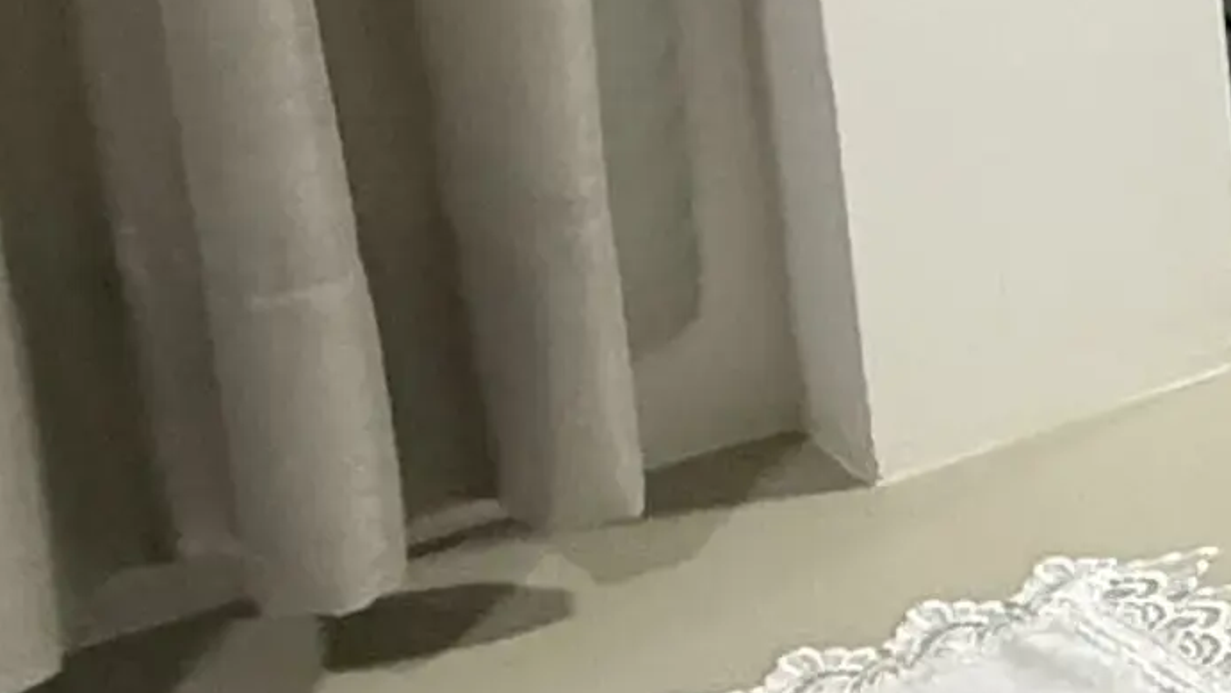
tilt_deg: -7.6
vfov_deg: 12.7
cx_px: 2720
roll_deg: +0.8
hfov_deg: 16.0
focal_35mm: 89
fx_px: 2906
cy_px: -447
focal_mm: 2.22
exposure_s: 1/120
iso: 640
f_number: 2.2
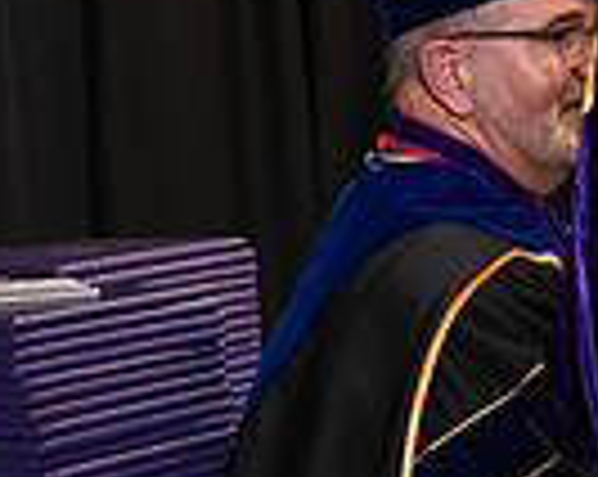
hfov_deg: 7.4
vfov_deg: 6.1
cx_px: 1133
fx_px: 4489
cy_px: -61
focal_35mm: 254
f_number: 5
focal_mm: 62
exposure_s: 1/125
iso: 1600
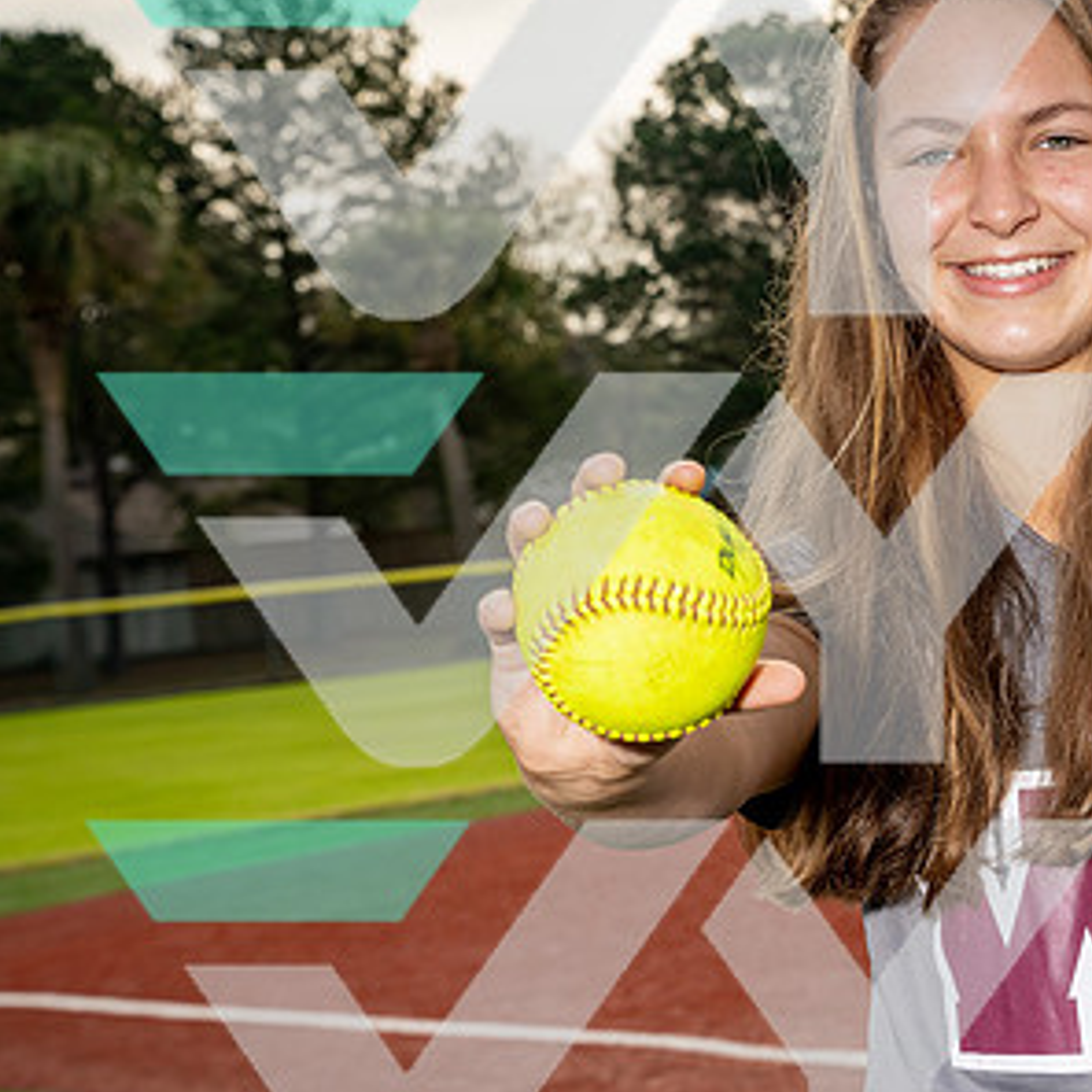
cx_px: 1037
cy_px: 570
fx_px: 3391
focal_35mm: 95
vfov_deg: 18.3
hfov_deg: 17.9
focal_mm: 57
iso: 100
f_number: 8
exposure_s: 1/250
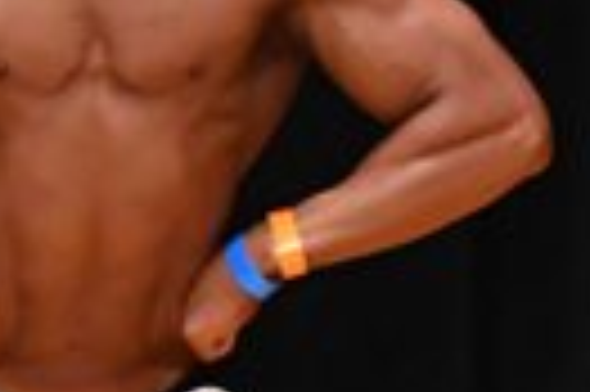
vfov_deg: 0.8
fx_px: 27564
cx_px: -876
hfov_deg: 1.2
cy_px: 505
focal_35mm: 1684
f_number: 5.6
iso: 4000
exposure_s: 1/400
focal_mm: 190
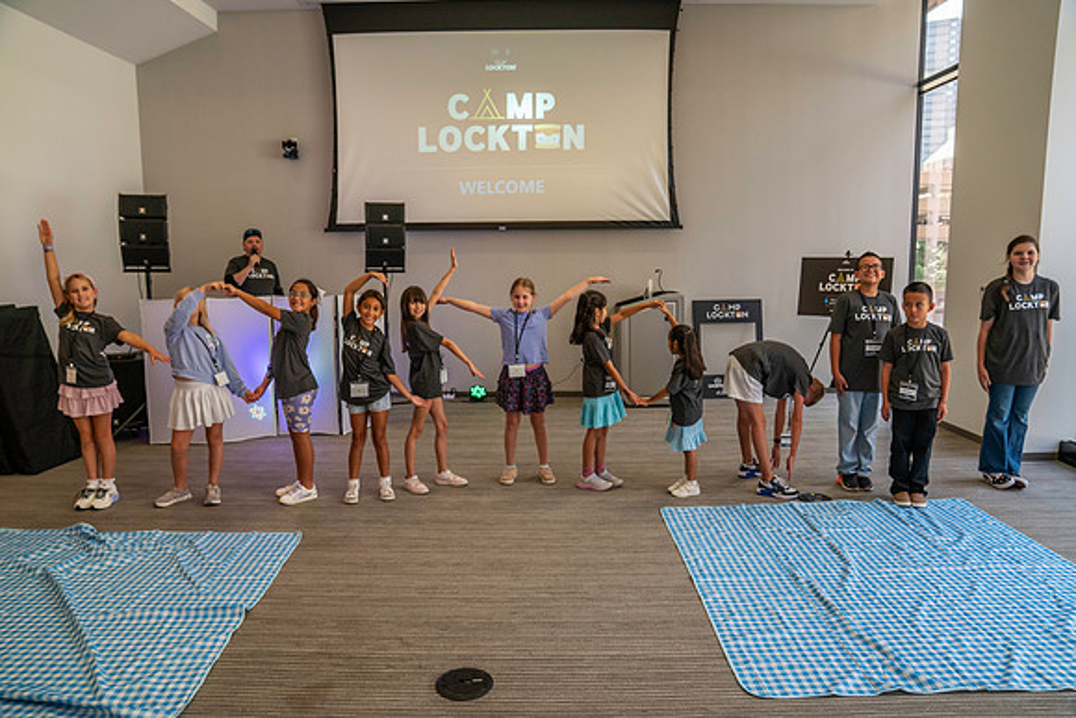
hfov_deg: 73.7
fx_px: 717
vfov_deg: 53.2
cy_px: 359
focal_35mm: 24
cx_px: 538
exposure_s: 1/160
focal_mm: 24
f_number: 4
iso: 1600
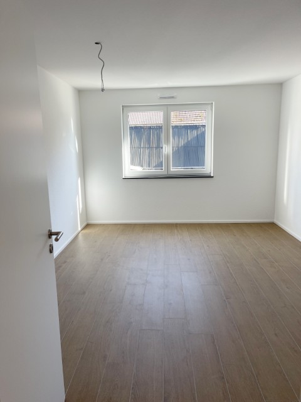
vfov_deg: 69.4
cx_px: 150
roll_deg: +1.2
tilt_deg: -13.2
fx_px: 290
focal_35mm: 25
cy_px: 201
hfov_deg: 54.9
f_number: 1.6
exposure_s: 1/100
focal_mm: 5.1
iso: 50
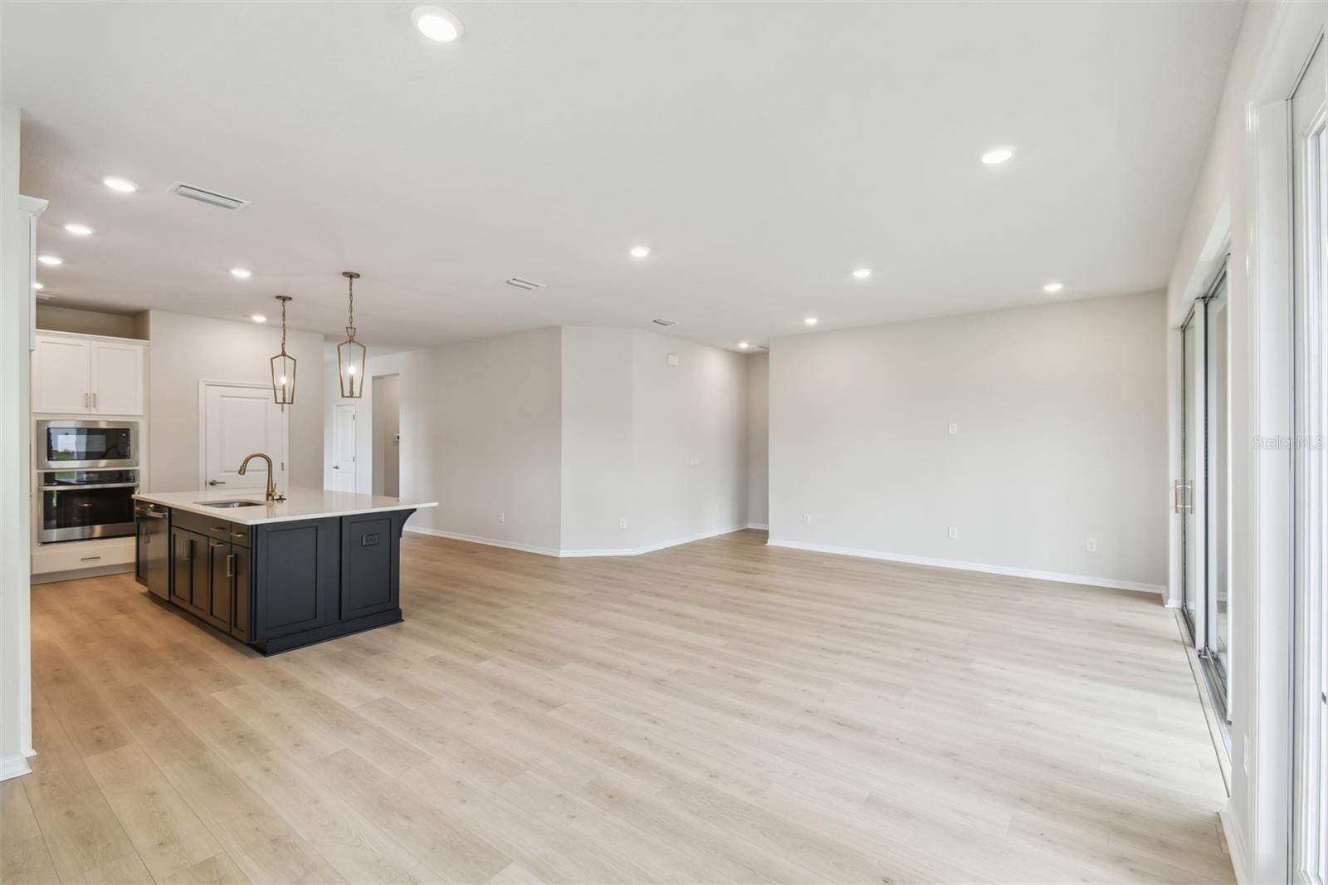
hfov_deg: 100.4
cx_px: 664
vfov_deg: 77.3
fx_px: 553
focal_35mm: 15
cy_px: 442
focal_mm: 10
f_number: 7.1
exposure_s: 1/25
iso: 100
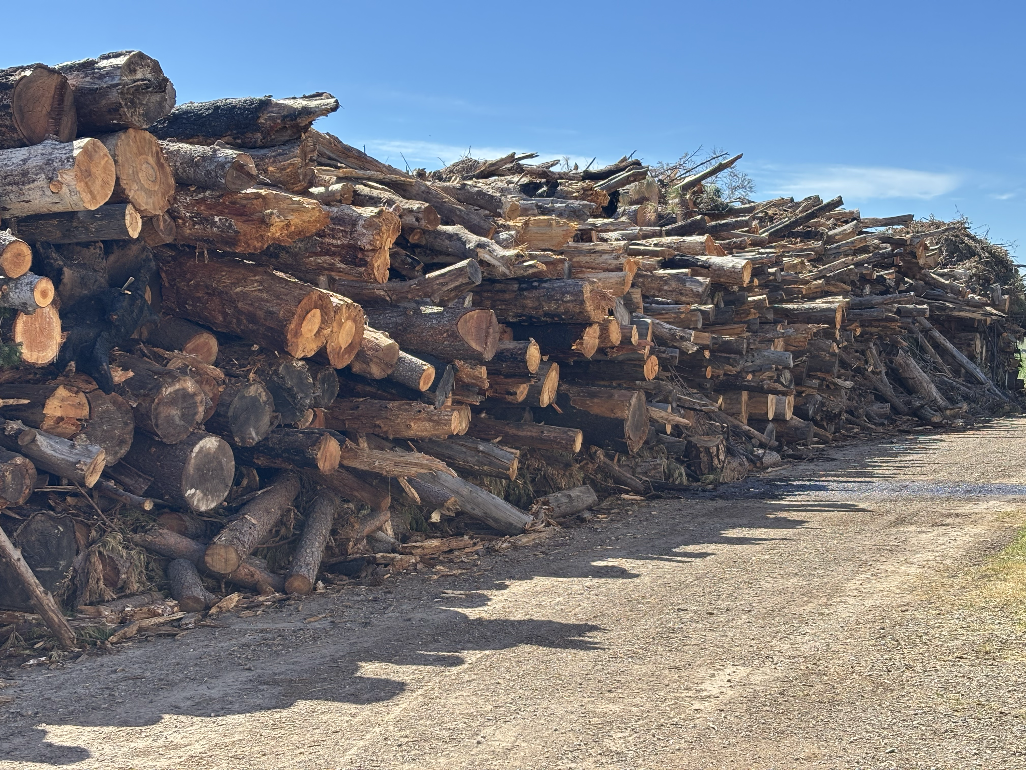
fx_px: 1541
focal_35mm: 52
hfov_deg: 36.8
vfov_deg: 28.0
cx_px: 513
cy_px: 385
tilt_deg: -3.2
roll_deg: -1.1
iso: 32
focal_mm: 5.96
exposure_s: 1/1295
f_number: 1.6
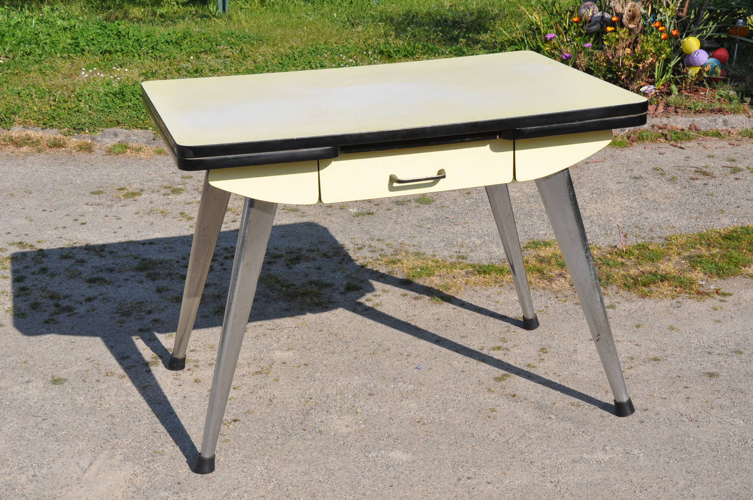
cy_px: 250
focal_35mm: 63
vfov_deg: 21.5
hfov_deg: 31.9
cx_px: 376
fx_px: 1316
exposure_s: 1/250
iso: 400
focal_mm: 42
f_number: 16
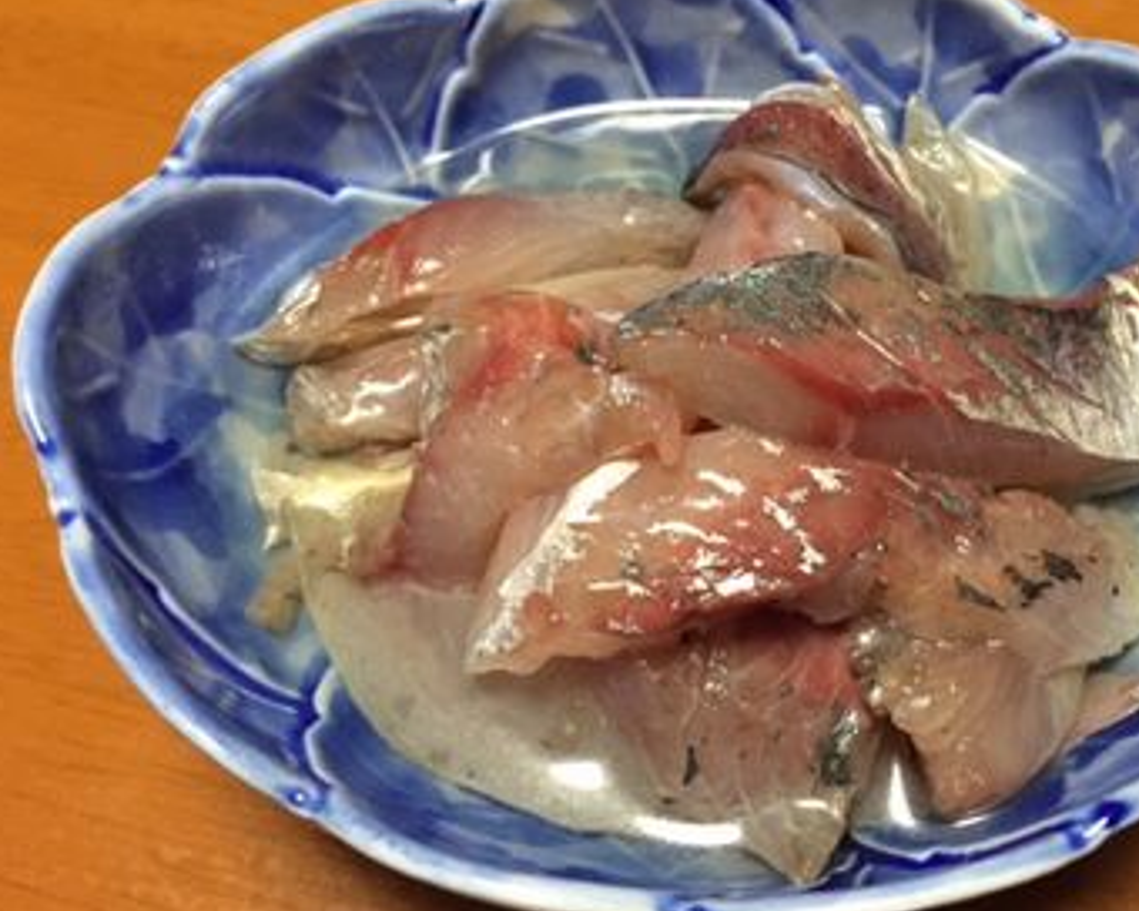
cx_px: 727
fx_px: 1348
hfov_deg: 45.3
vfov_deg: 37.3
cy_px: 429
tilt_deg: -60.2
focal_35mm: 40
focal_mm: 4.15
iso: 160
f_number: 2.2
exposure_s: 1/30
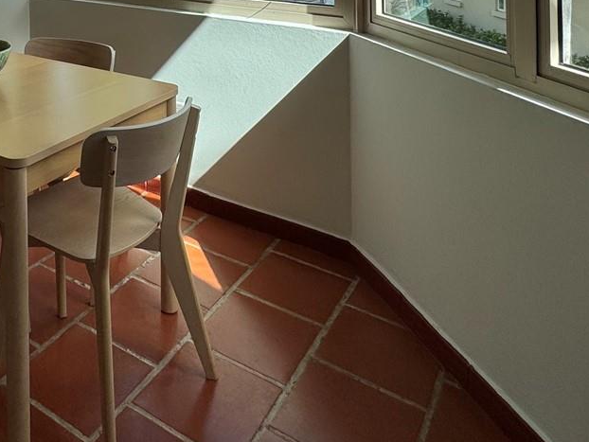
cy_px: -88
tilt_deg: -0.9
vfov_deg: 32.7
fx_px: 613
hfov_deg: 47.3
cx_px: 85
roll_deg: -0.1
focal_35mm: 36
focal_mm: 2.22
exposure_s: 1/812
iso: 40
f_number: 2.2
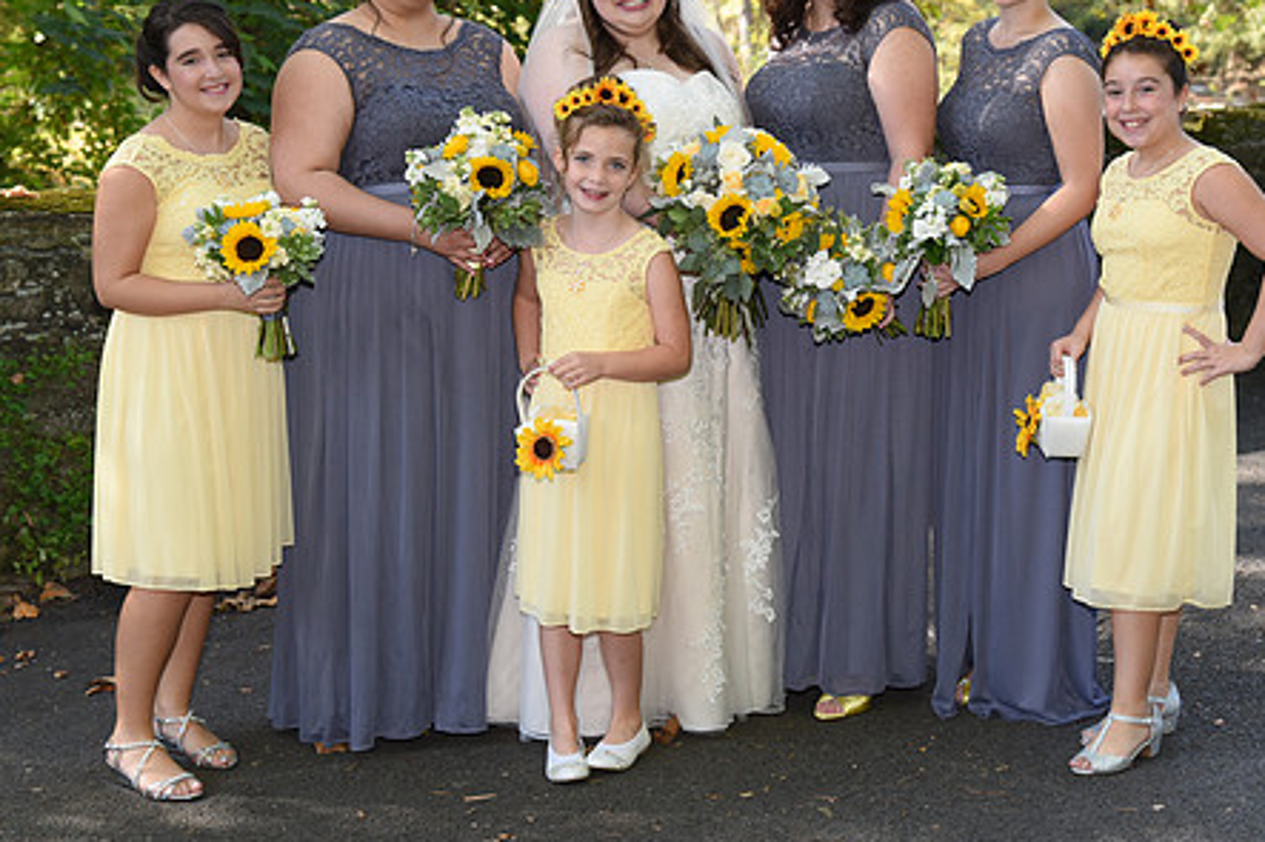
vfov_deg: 18.9
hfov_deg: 28.0
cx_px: 731
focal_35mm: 72
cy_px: 310
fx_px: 2529
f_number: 5
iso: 640
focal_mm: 55
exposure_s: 1/200
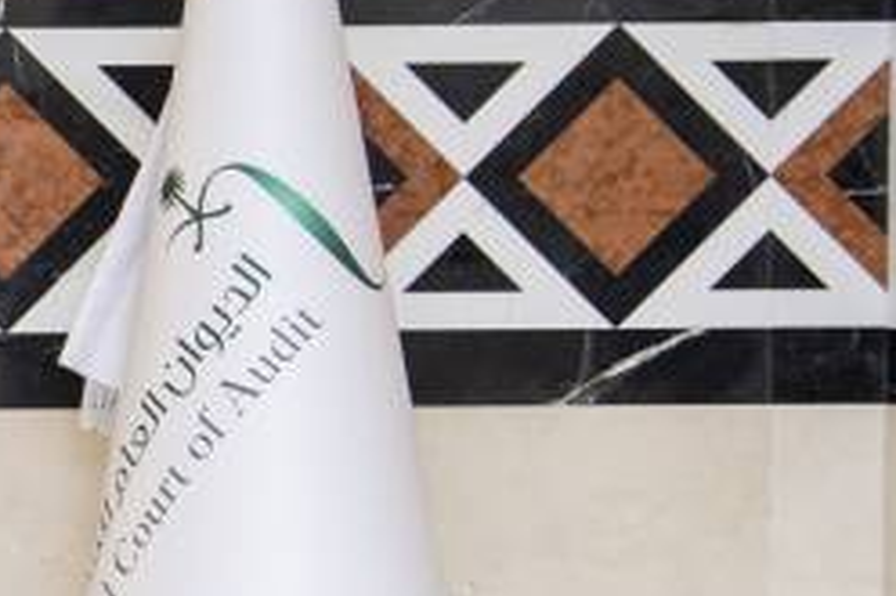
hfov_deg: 11.5
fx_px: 4004
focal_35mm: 161
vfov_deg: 8.5
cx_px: -900
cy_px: 455
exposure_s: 1/125
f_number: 3.5
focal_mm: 40
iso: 800
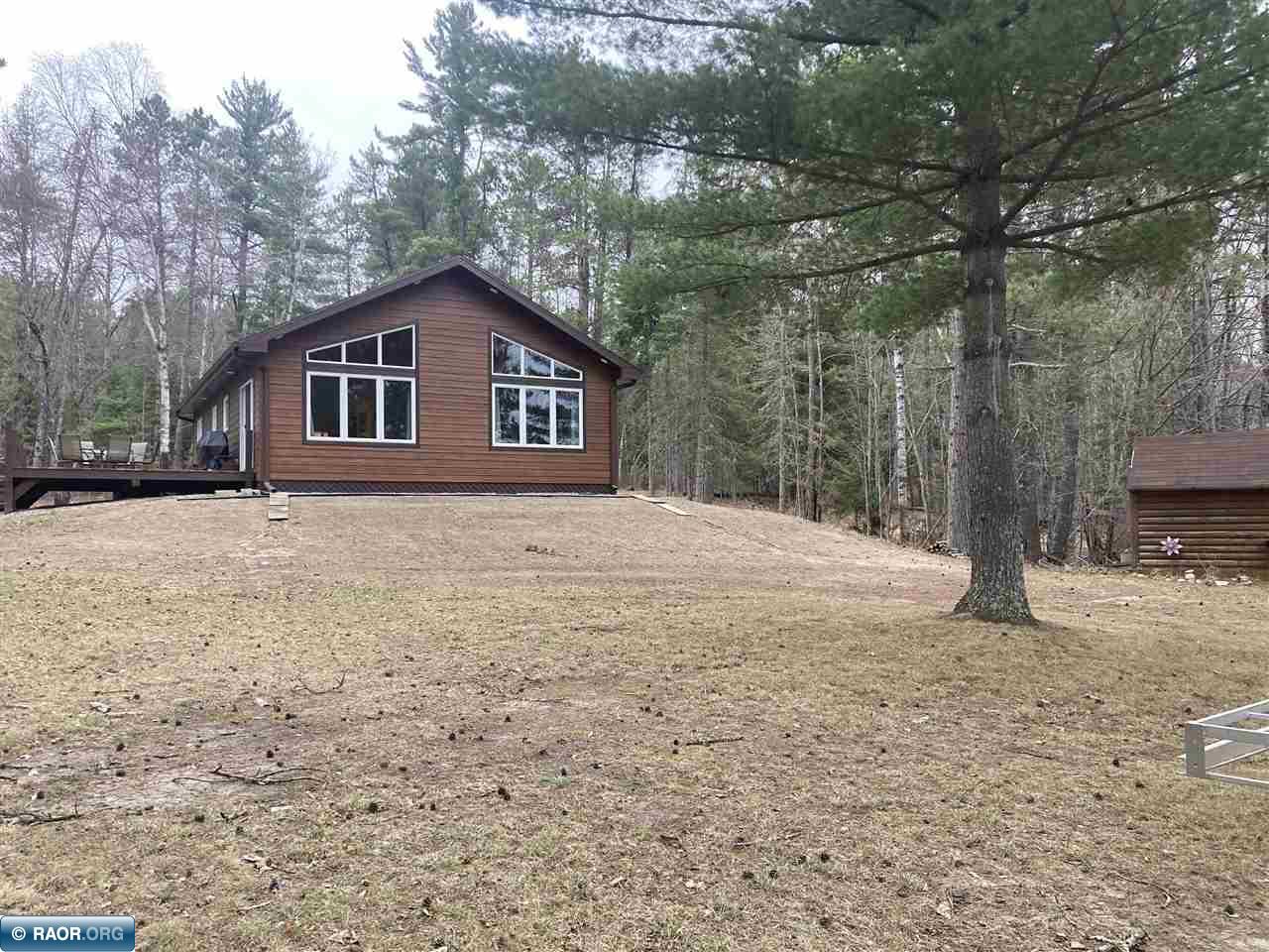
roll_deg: -0.2
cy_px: 476
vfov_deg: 49.7
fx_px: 1026
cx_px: 634
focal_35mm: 28
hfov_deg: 63.4
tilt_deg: +2.6
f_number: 1.8
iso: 80
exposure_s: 1/93
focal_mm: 3.99
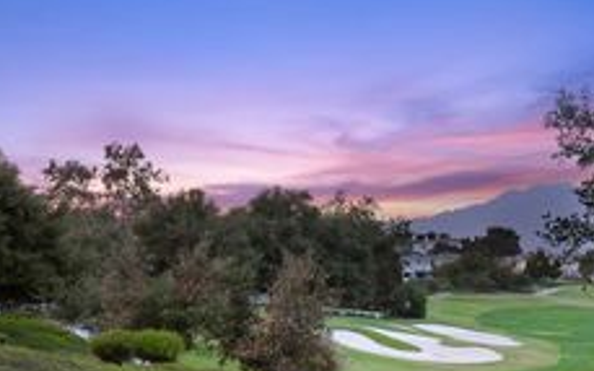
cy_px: 294
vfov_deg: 16.6
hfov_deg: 26.5
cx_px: 335
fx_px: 1262
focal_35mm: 78
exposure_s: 1.6
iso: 320
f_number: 9
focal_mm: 35
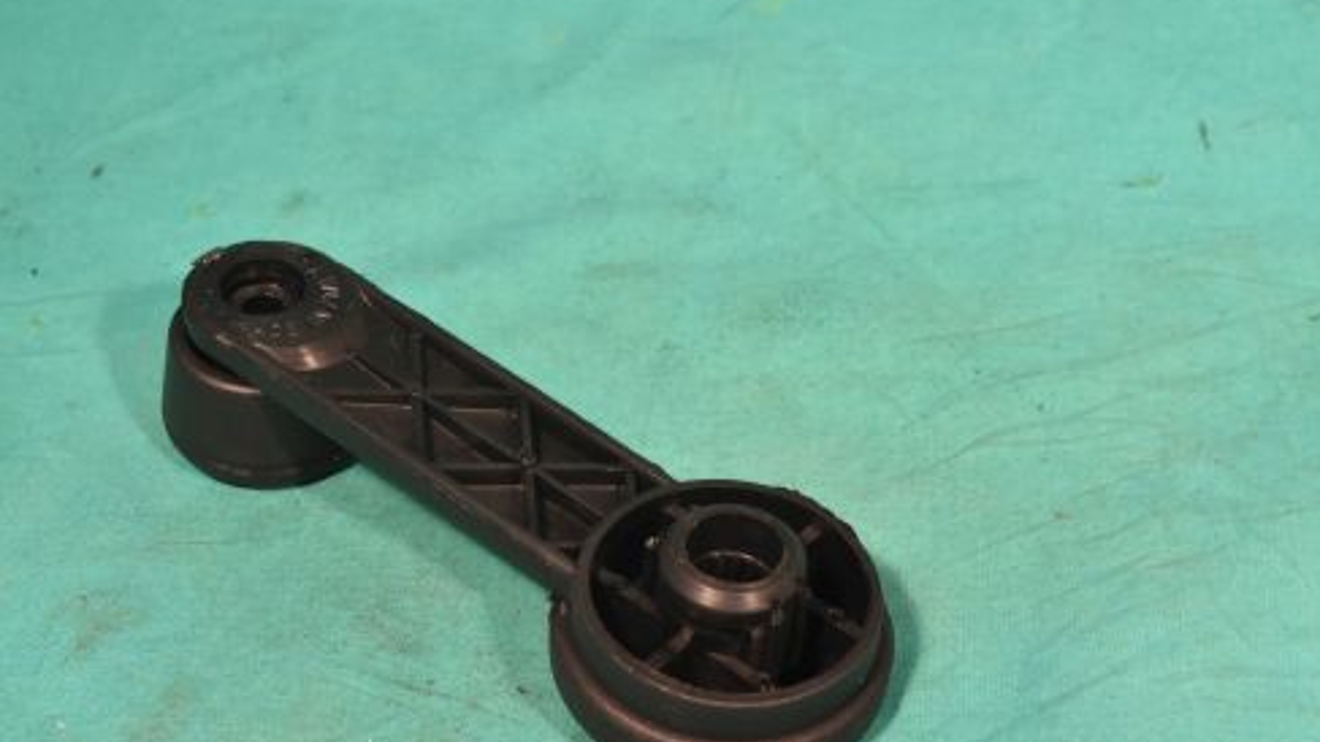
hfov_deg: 23.9
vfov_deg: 13.6
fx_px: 3115
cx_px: 510
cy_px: 501
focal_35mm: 89
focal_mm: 46
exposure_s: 1/80
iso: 1400
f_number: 13
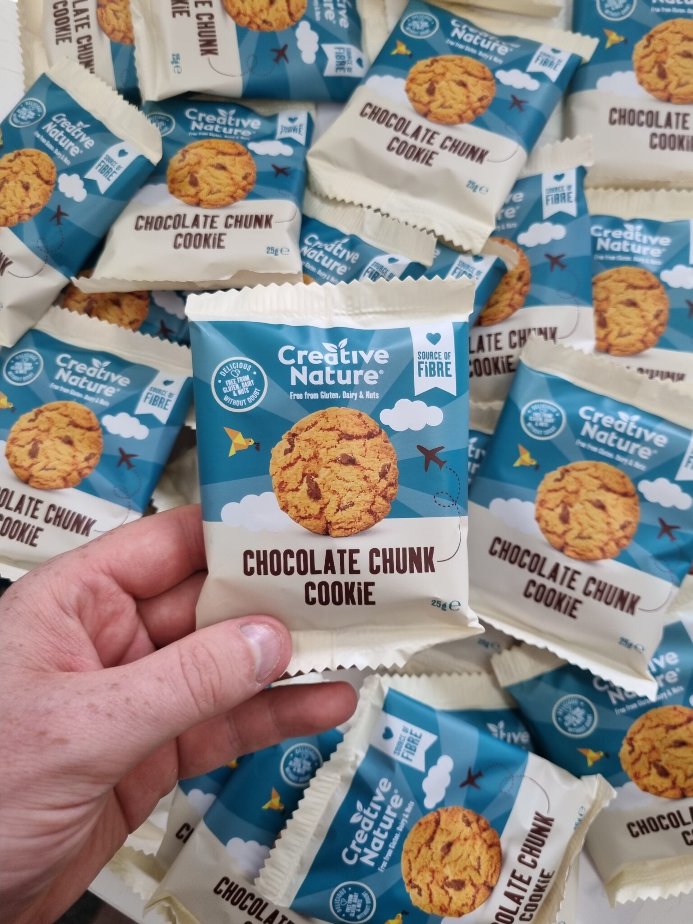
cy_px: 462
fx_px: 694
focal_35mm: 26
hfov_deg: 53.1
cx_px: 346
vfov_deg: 67.3
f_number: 1.8
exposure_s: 1/100
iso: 160
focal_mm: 5.4
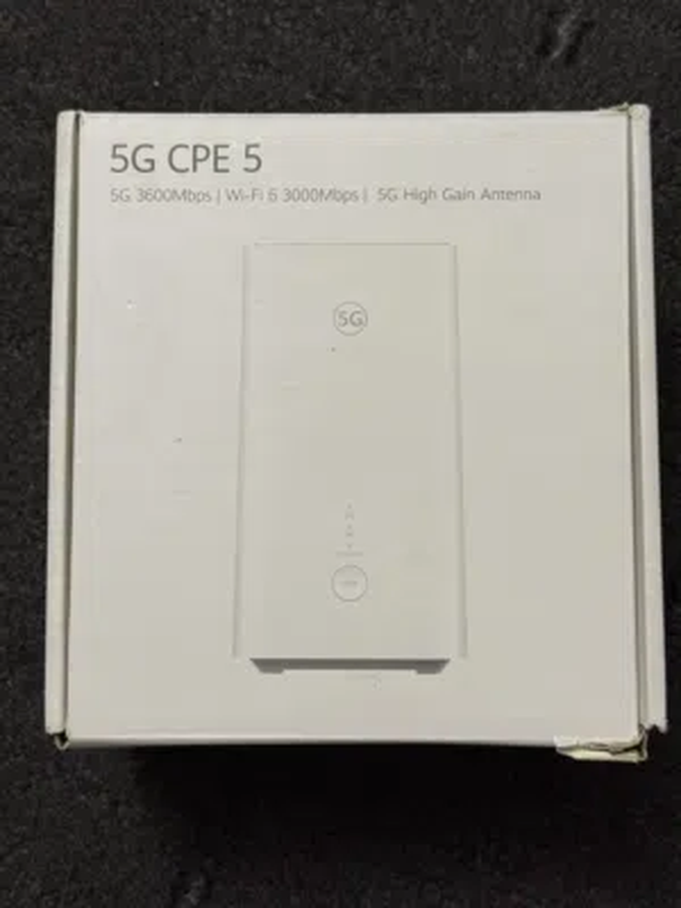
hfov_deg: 30.3
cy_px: 454
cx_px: 340
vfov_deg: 39.7
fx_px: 1259
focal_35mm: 48
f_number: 1.78
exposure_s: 1/33
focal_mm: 6.76
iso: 250
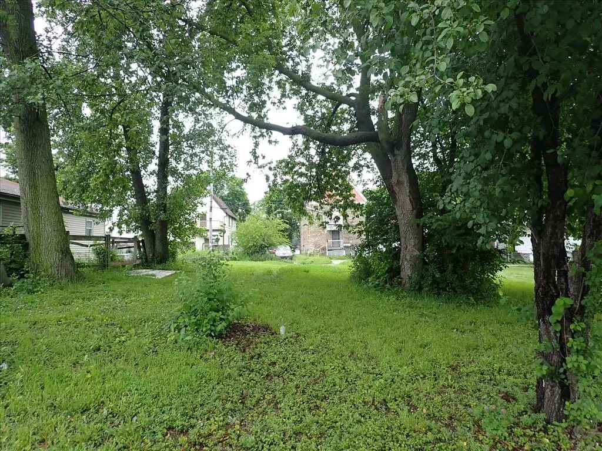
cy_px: 226
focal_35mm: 25
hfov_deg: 69.4
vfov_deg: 54.9
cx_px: 301
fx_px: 435
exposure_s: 1/200
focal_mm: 4.5
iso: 100
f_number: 2.8
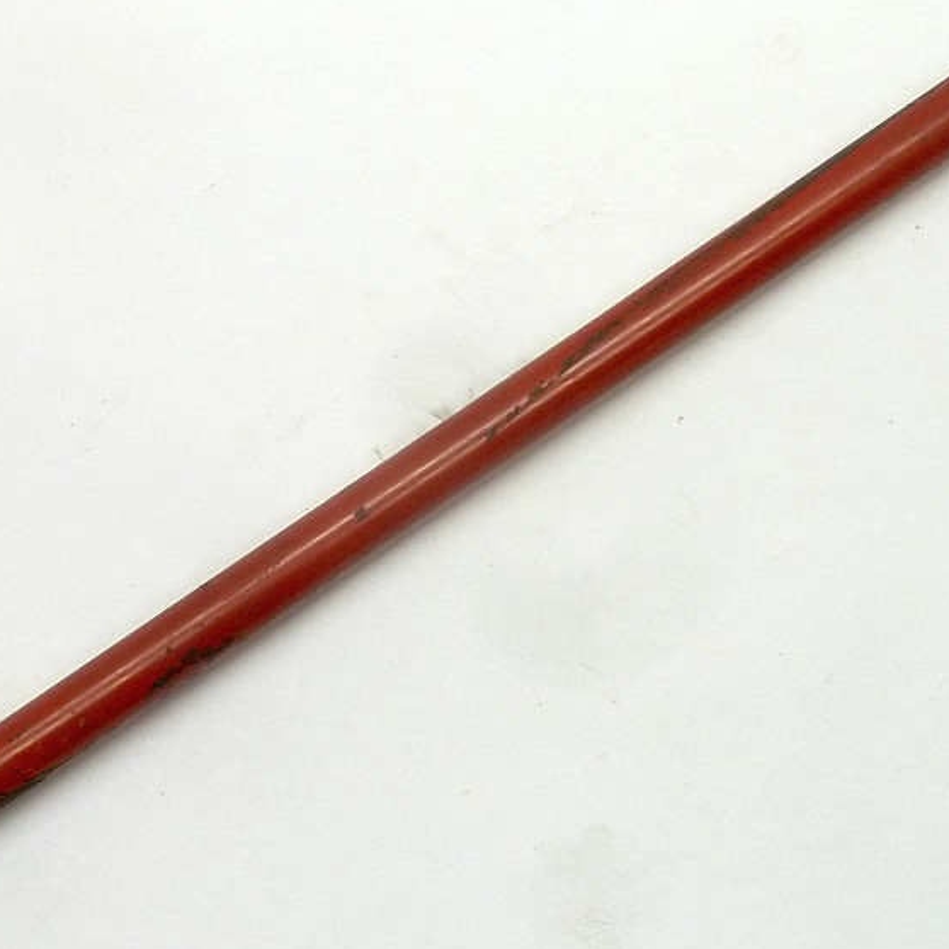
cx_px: 470
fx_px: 2016
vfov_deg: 26.5
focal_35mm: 65
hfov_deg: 26.5
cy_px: 452
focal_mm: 7.3
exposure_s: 1/30
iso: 320
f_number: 3.7
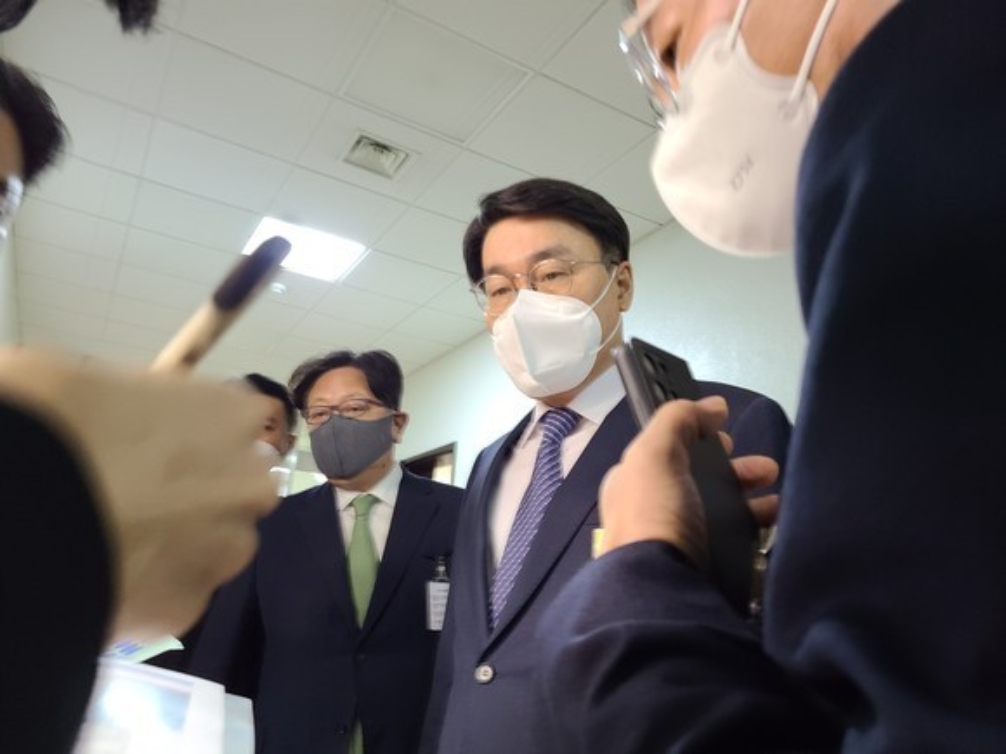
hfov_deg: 67.3
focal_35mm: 26
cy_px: 377
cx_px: 503
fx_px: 756
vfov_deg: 53.1
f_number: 1.8
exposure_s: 1/40
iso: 400
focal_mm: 5.4
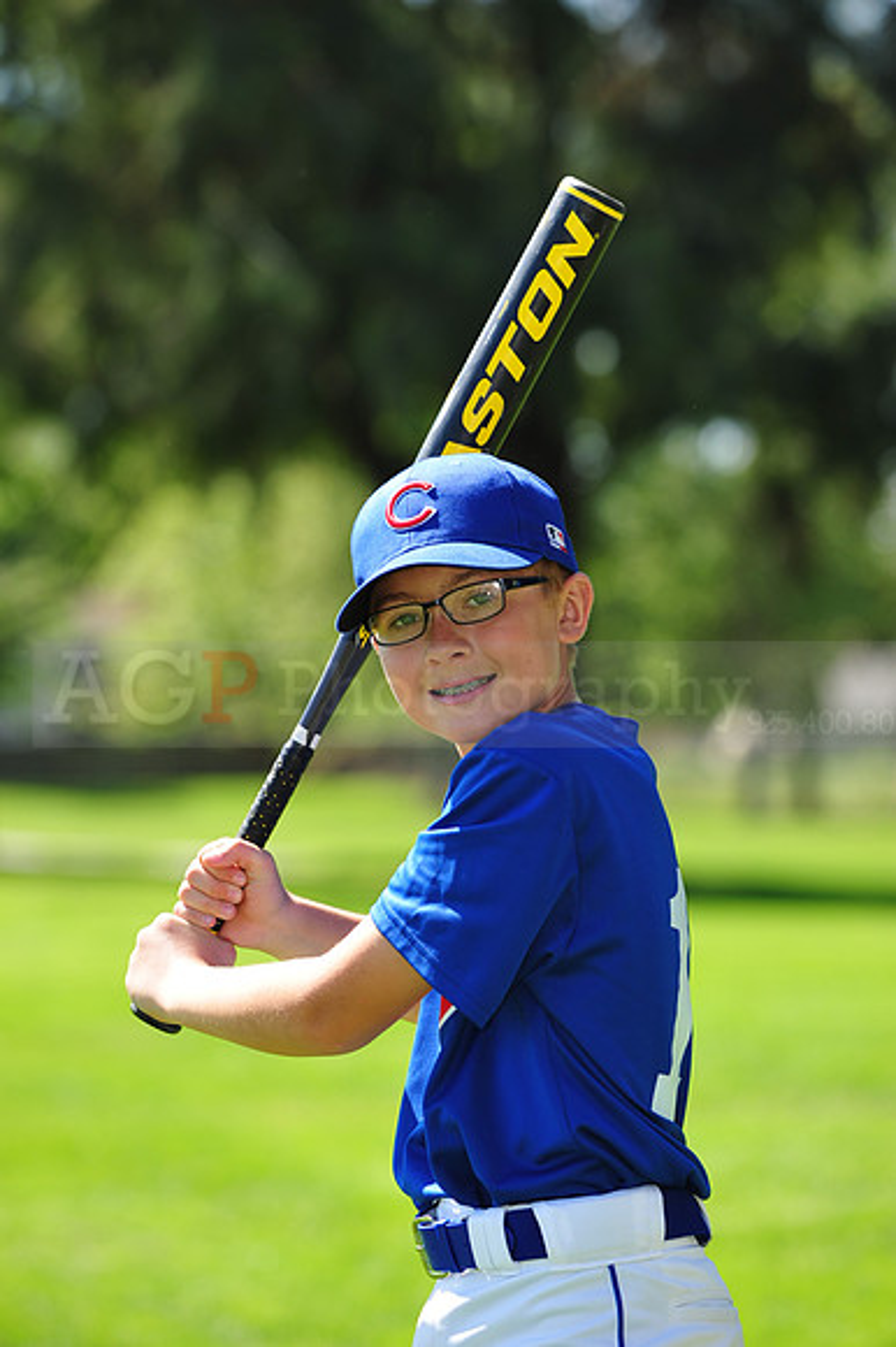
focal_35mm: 165
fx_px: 6167
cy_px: 674
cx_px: 448
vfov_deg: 12.5
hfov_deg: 8.3
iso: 200
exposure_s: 1/400
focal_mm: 165
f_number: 5.6
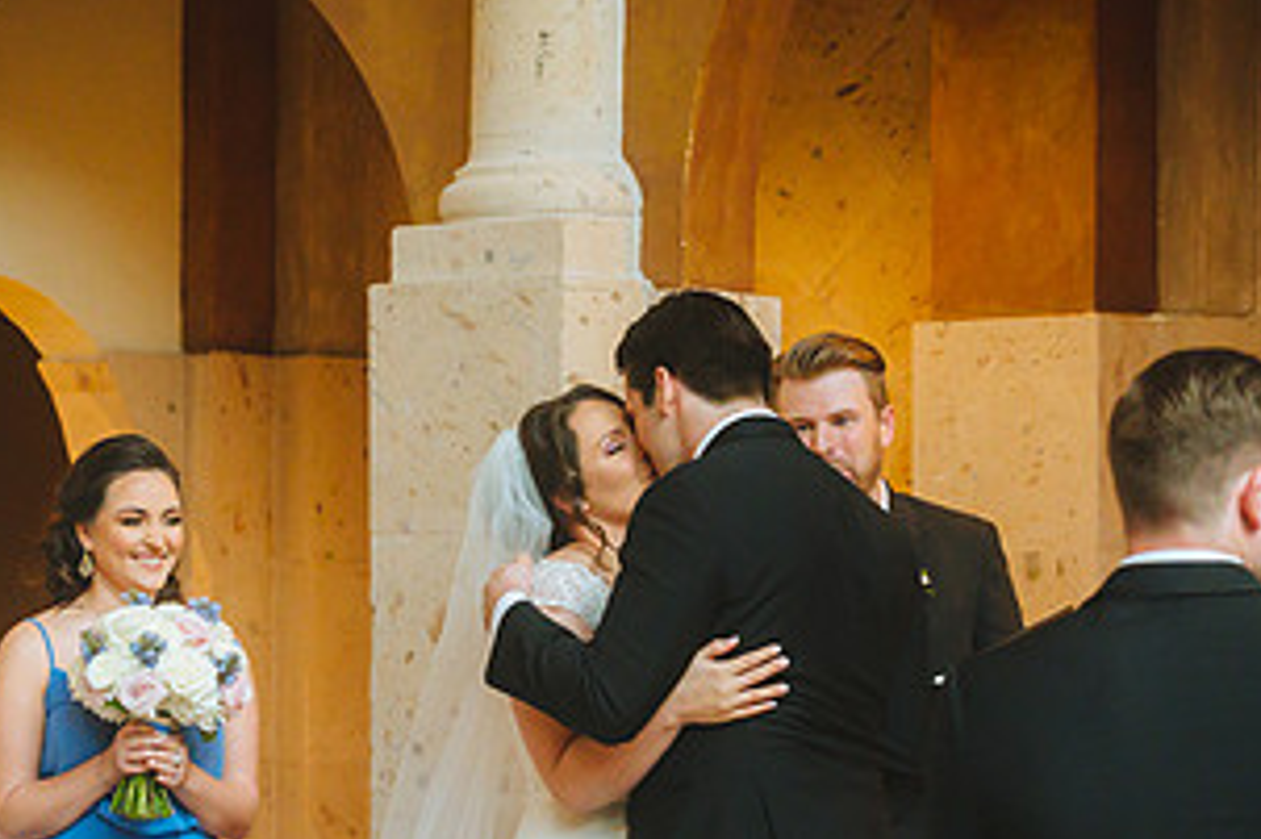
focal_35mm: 149
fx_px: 5216
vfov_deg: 9.2
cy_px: 701
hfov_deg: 13.8
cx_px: 585
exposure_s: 1/160
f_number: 2.8
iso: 4000
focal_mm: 70
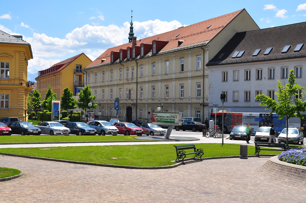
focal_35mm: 52
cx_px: 153
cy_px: 102
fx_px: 446
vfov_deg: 25.7
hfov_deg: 37.9
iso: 200
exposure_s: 1/400
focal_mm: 35
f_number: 11
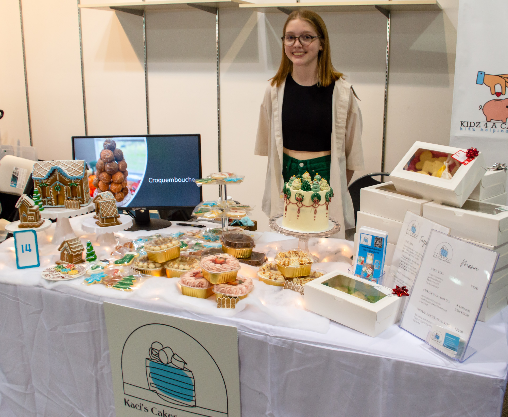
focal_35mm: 35
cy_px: 181
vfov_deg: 42.7
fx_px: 532
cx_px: 278
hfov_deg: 50.9
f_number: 4
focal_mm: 18
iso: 400
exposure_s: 1/60
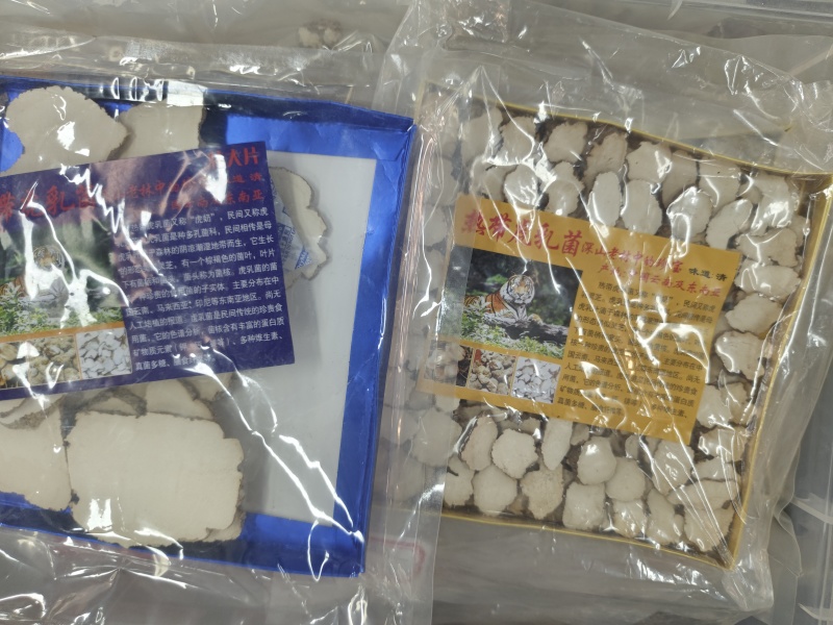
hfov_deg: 71.6
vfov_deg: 56.8
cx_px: 416
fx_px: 578
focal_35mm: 24
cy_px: 312
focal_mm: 5.56
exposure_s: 1/100
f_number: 1.88
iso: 315
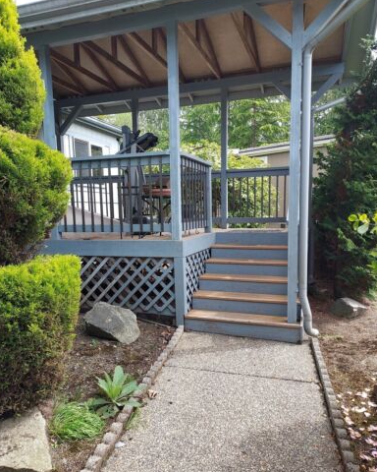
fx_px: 363
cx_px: 186
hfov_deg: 54.9
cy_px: 250
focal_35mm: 26
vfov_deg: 66.0
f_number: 1.8
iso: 40
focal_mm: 4.6
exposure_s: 1/187
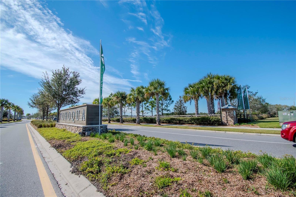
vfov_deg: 77.3
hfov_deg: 100.4
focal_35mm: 15
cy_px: 98
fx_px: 123
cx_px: 148
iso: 640
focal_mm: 10
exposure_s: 1/3200
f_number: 6.3
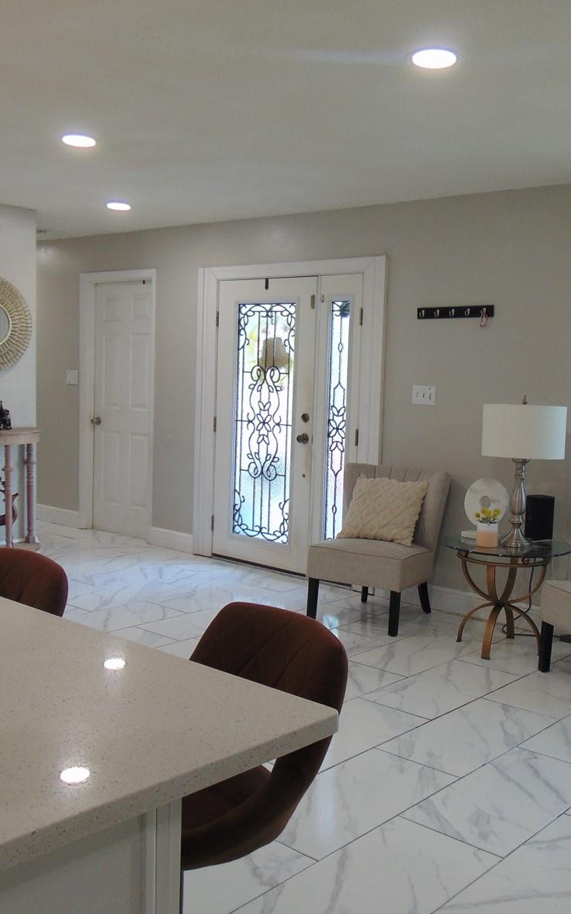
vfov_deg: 54.0
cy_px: 459
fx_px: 897
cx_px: 334
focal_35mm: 36
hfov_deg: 35.2
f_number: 3
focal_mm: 4.5
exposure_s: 1/40
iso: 80
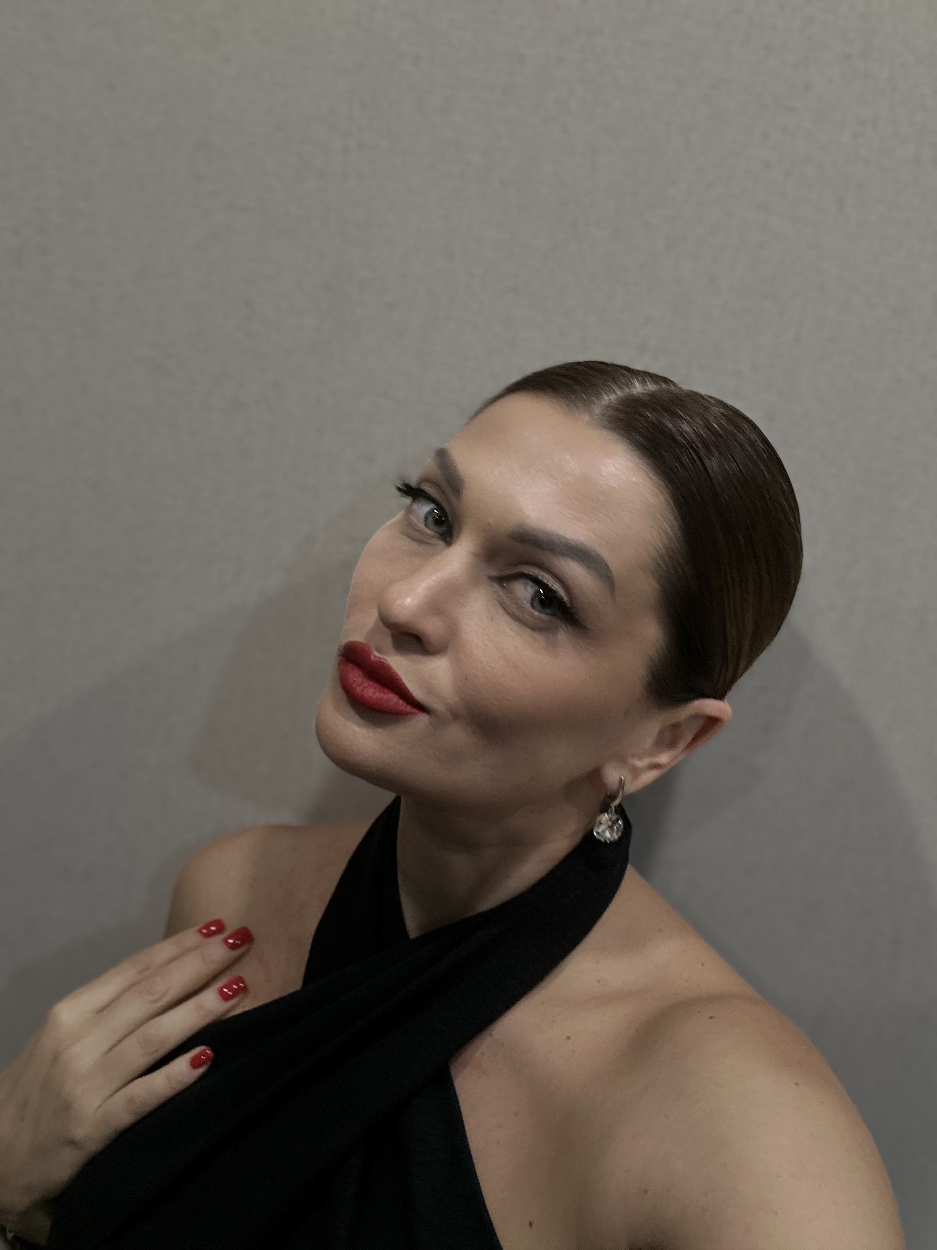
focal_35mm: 30
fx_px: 1083
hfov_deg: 46.8
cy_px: 625
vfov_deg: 60.0
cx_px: 468
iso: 80
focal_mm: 2.69
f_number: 1.9
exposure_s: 1/50
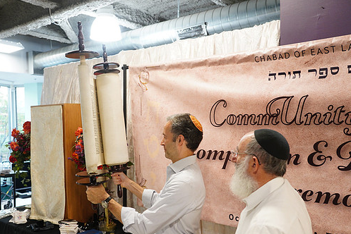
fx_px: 341
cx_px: 162
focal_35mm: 35
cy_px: 129
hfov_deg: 54.3
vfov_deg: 37.9
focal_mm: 30
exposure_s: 1/100
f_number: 4.5
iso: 2000
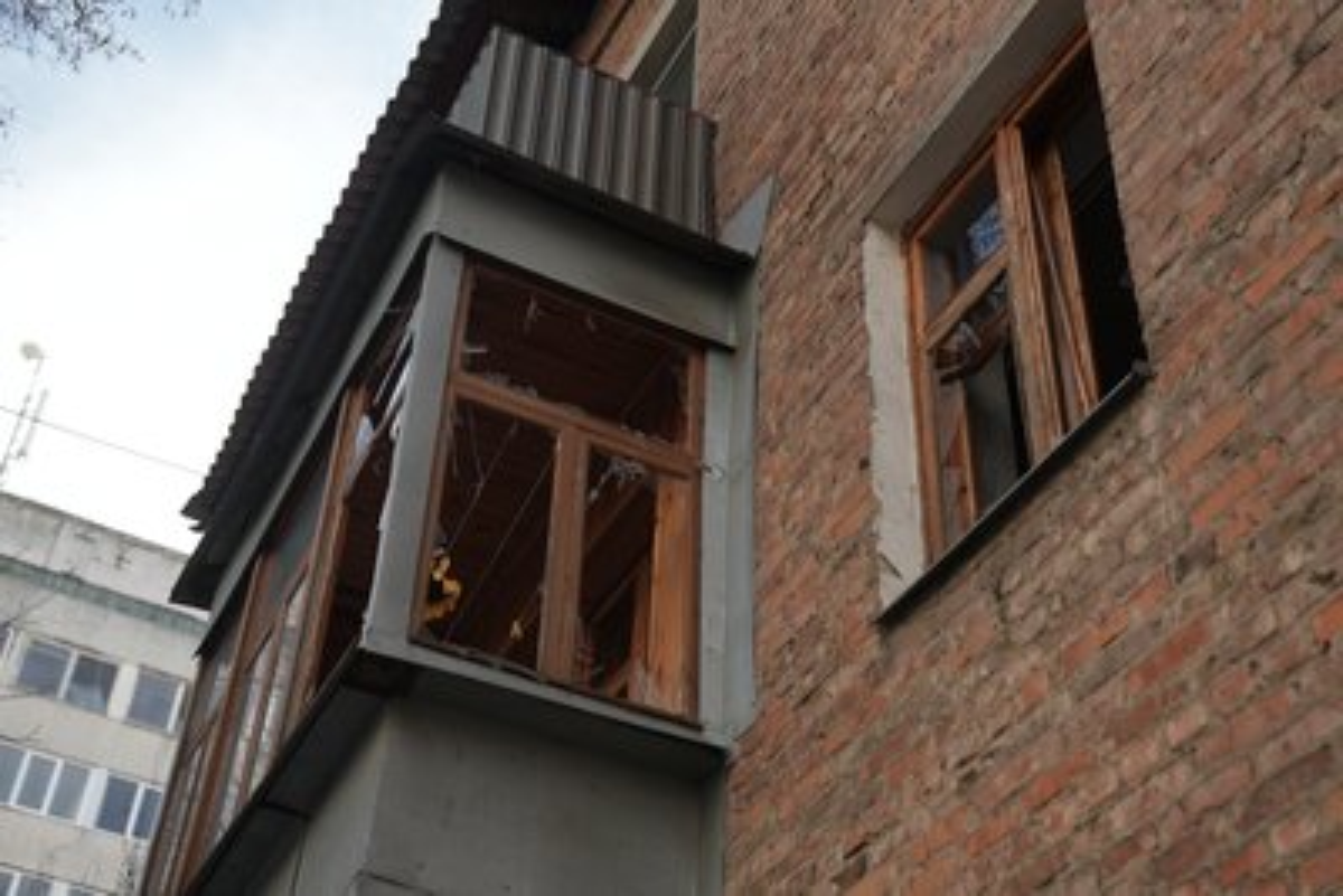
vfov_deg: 27.0
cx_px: 672
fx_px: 1866
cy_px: 448
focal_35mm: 50
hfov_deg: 39.6
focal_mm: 50
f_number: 2.8
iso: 400
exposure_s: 1/800
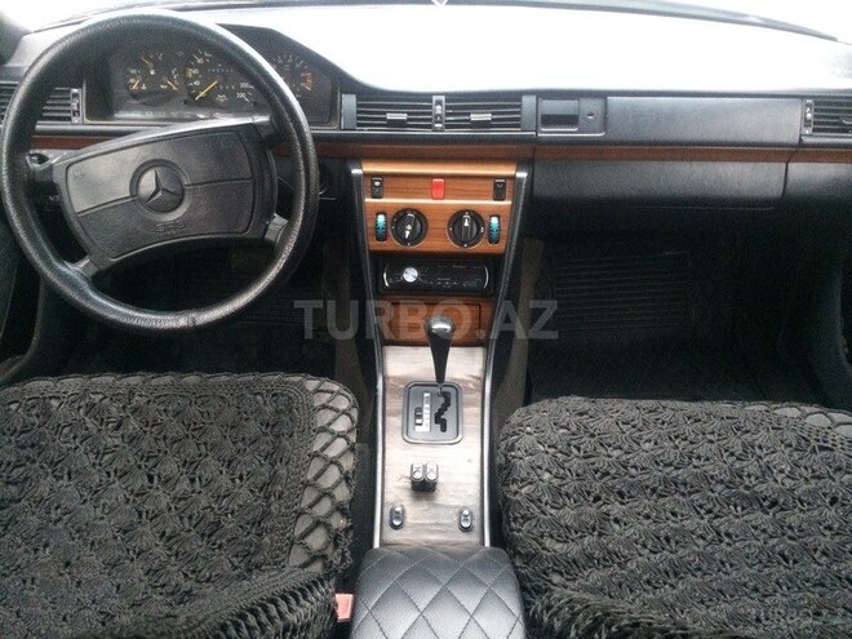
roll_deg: +0.0
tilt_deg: -34.7
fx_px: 714
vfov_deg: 48.2
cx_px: 426
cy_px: 320
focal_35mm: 29
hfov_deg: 61.7
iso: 320
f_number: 2.2
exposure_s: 1/20
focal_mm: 4.15
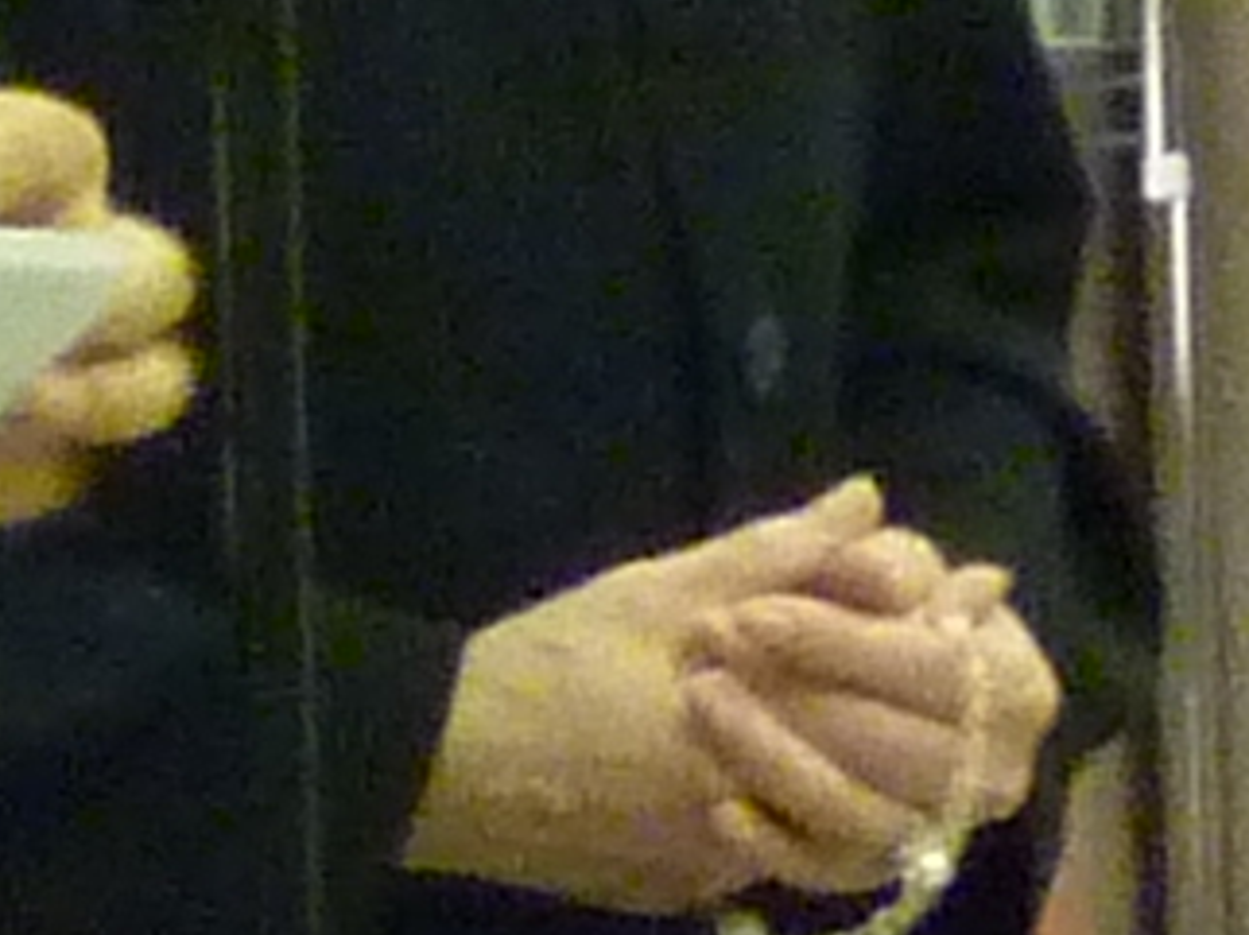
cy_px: -314
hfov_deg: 4.9
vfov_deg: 3.7
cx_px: -1001
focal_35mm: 401
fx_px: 14458
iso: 400
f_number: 3.5
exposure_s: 1/15
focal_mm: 5.7
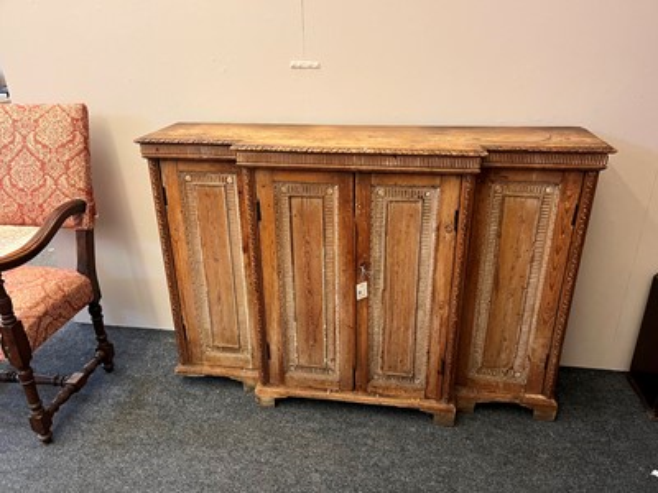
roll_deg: +1.3
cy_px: 246
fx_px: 494
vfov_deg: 53.1
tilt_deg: -22.8
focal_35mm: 26
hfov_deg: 67.3
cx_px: 329
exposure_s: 1/50
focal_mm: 5.1
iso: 400
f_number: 1.6
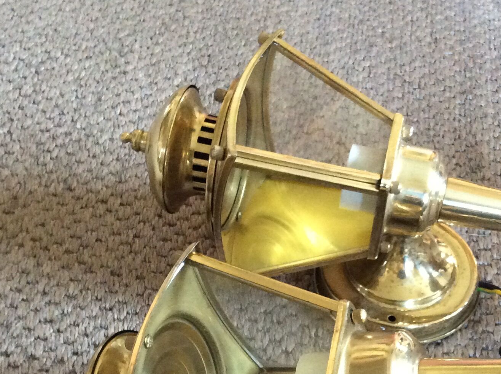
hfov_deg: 30.7
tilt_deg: -51.4
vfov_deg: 22.8
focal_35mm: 63
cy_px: 319
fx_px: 910
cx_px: 311
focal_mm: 3.3
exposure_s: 1/20
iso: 320
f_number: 2.4
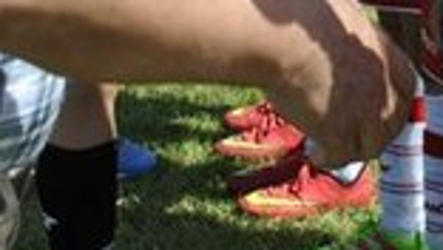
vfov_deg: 7.3
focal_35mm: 157
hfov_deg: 13.7
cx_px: 239
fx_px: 1845
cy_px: -335
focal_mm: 24
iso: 110
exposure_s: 1/1000
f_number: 4
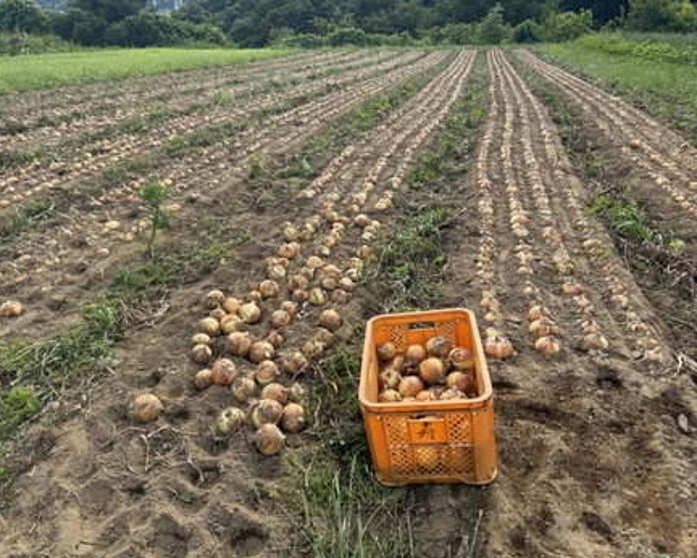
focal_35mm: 26
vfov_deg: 55.0
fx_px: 537
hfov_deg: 65.8
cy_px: 277
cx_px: 312
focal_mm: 6.76
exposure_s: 1/1721
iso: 80
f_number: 1.78
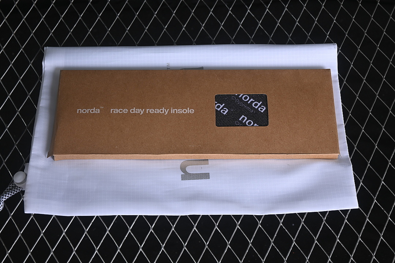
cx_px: 198
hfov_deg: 27.0
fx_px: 823
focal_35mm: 75
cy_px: 132
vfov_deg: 18.2
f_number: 7.1
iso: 160
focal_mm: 50
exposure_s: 1/80
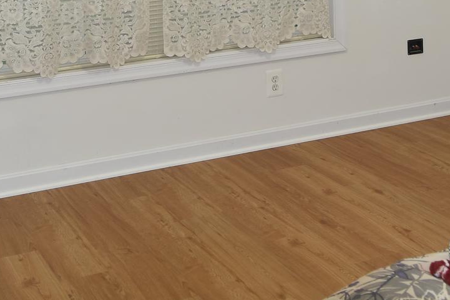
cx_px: 222
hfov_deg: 27.9
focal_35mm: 72
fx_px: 905
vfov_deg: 17.6
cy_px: -99
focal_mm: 17
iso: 250
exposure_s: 1/60
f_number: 3.5
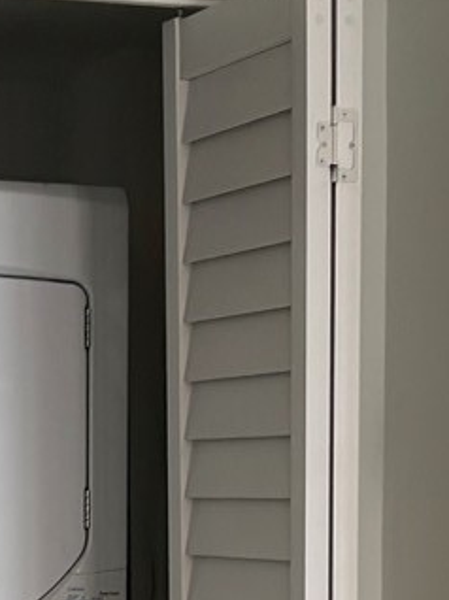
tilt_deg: -8.2
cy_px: 802
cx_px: 140
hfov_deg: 11.3
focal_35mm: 131
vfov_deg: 14.4
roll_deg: +0.1
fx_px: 2269
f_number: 1.6
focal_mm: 5.96
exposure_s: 1/60
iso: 160
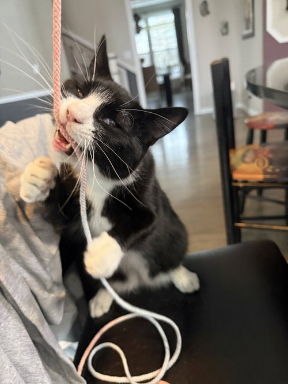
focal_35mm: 24
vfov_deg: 71.6
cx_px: 144
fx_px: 266
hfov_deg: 56.8
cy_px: 192
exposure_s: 1/40
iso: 800
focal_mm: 6.76
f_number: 1.78
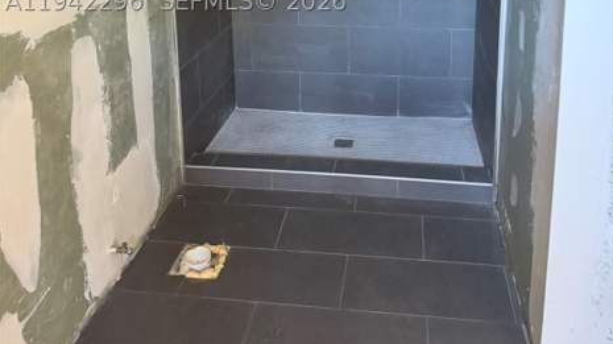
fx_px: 585
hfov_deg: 55.3
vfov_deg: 30.5
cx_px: 315
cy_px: 1
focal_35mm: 36
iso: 1000
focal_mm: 6.76
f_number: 1.78
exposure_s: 1/36
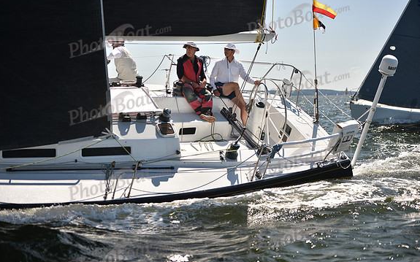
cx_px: 210
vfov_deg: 18.1
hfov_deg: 28.6
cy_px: 134
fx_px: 824
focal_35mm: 72
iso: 250
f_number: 2.8
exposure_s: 1/1600
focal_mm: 70
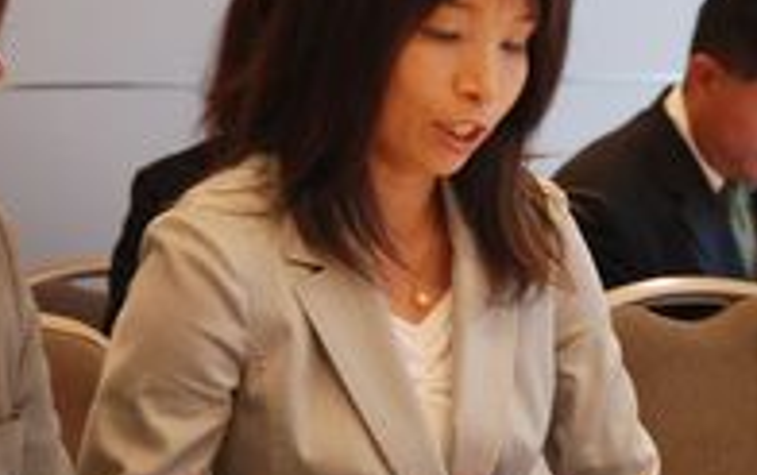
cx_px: 394
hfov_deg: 10.8
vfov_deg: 6.8
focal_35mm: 193
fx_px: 3990
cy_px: 126
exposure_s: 1/13
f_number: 4.5
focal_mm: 55
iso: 200
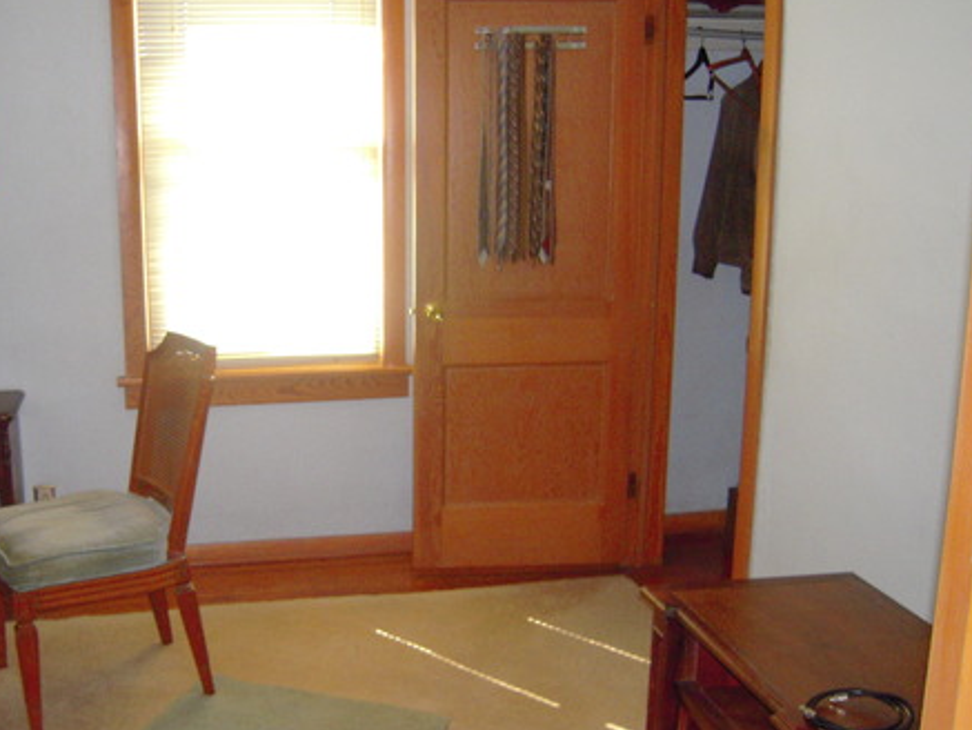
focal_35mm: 41
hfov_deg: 45.1
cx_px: 329
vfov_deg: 35.1
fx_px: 1152
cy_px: 432
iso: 400
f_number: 2.7
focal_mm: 5
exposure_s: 1/25
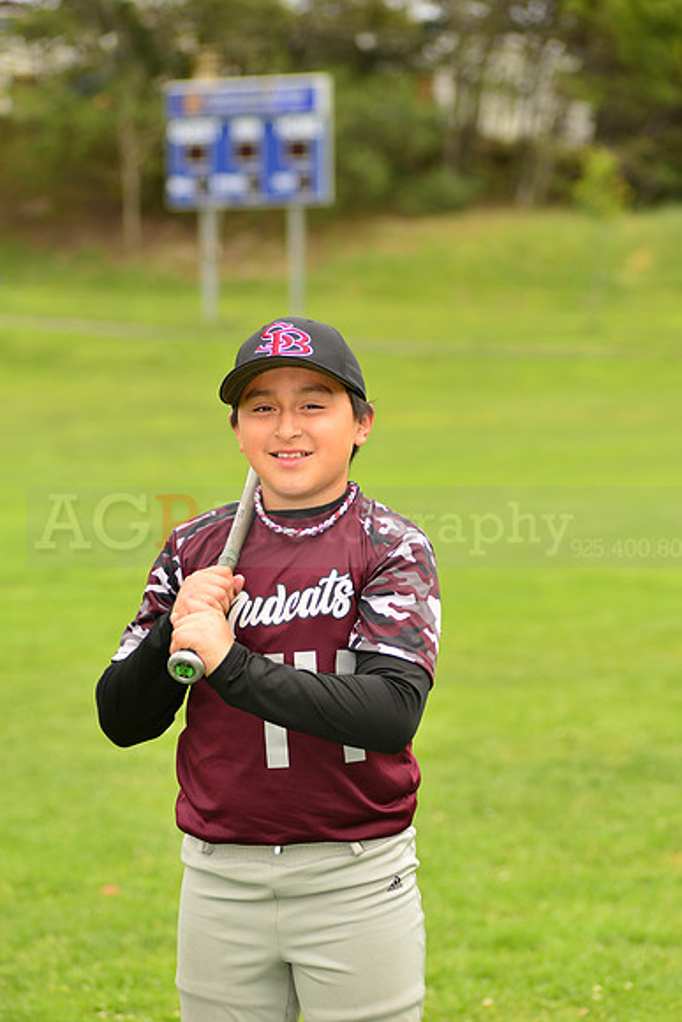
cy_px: 511
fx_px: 3550
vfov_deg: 16.4
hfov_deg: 11.0
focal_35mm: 125
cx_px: 341
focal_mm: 125
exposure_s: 1/250
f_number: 5
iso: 100
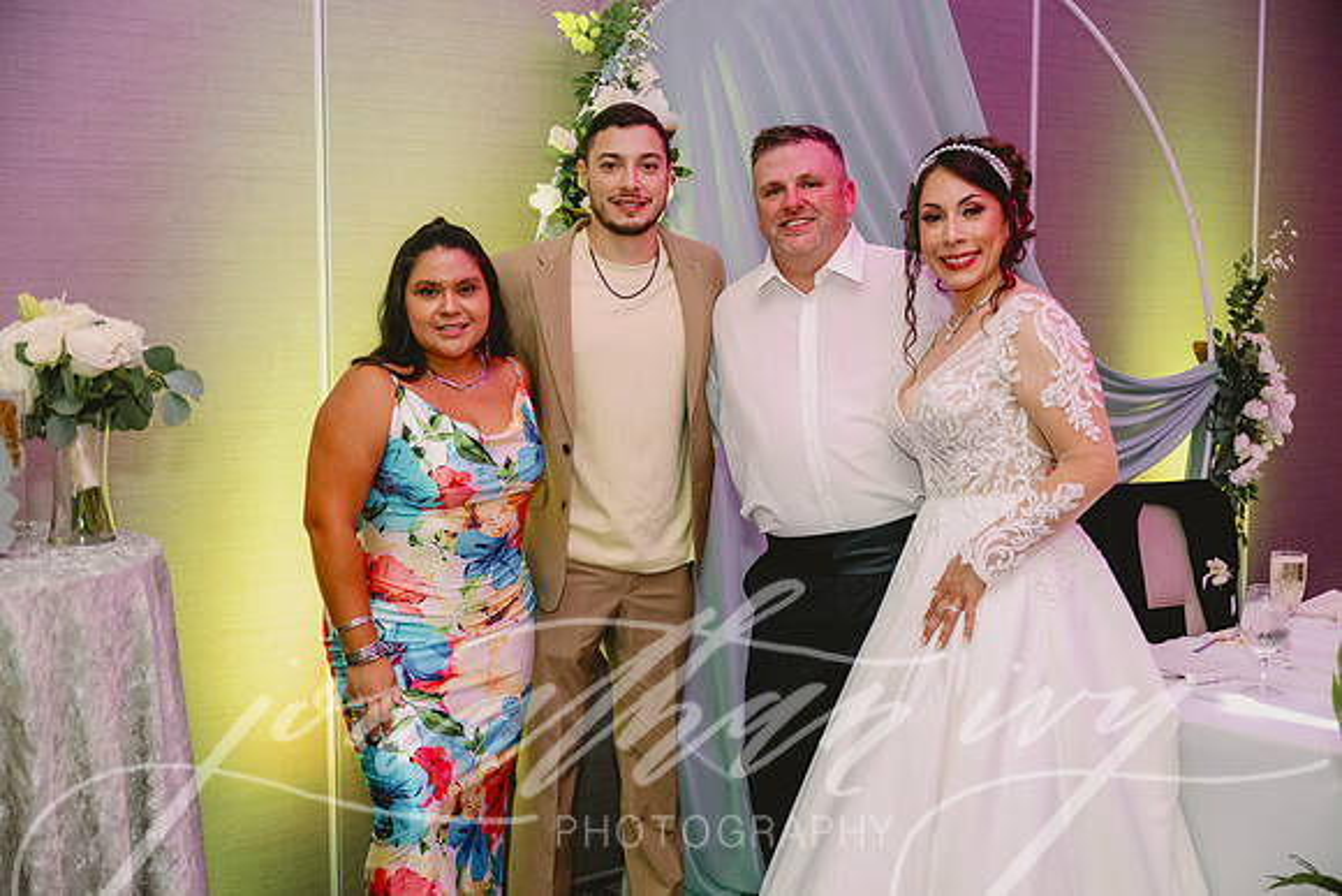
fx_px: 1715
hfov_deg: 42.7
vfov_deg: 29.3
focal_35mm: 46
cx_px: 671
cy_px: 448
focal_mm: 46
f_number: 2.8
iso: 2500
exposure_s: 1/125
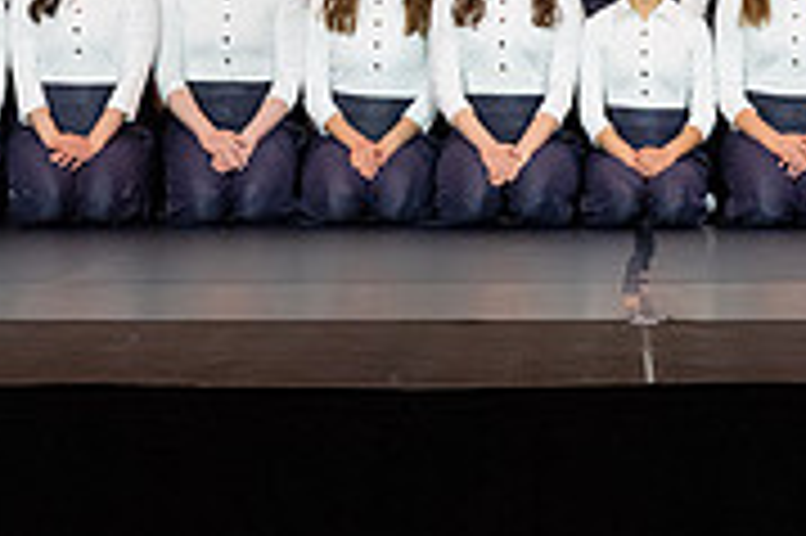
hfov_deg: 12.1
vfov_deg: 8.0
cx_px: 647
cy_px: -201
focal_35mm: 169
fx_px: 3780
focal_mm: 45
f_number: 8
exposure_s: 1/100
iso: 5000
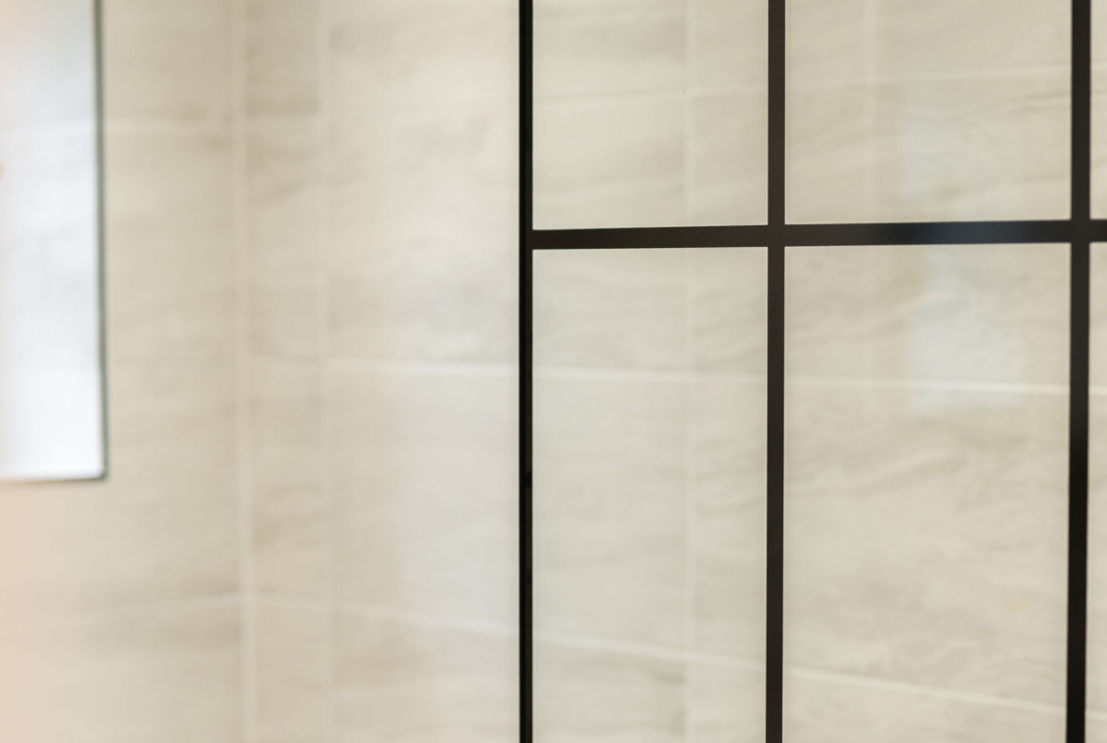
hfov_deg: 38.1
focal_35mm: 52
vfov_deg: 26.1
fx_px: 1602
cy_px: 381
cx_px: 571
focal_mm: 50
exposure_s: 1/80
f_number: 2
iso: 400
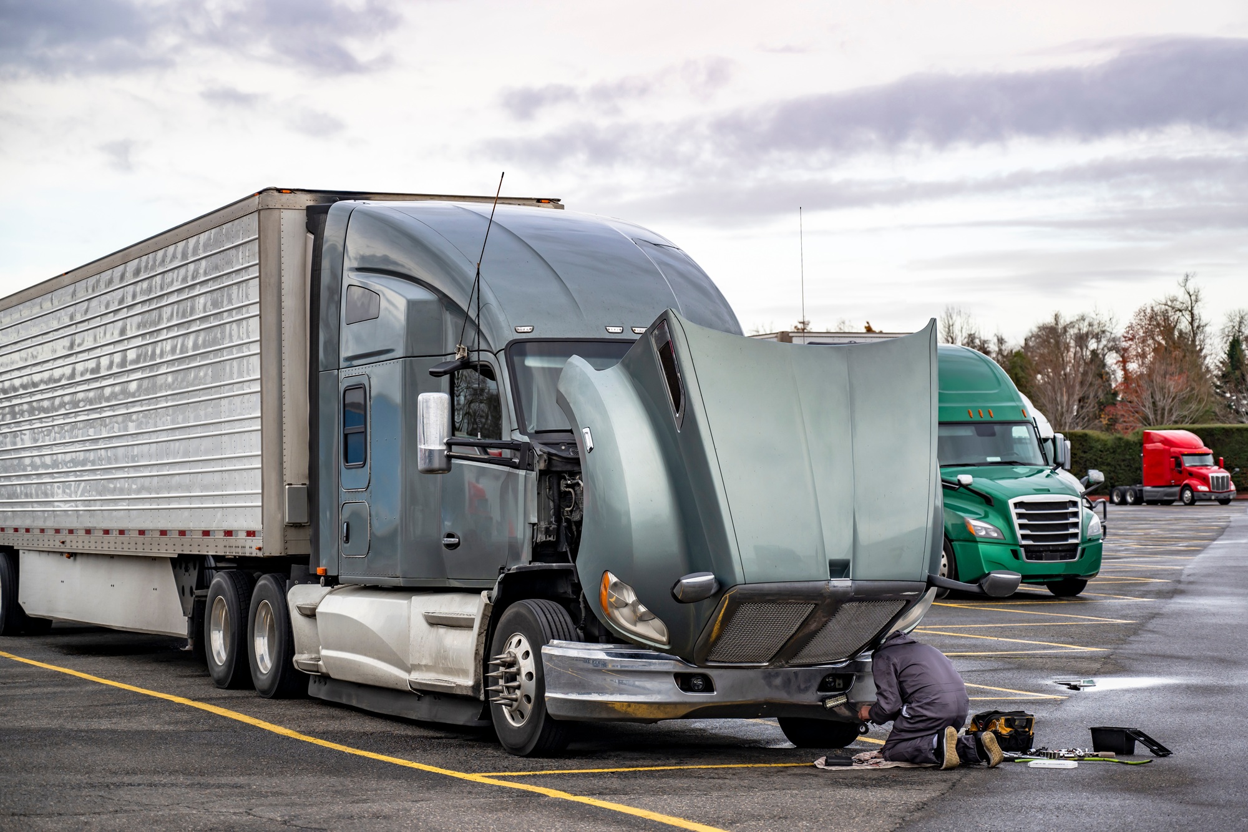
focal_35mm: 70
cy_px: 416
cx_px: 624
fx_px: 2426
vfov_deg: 19.5
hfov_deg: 28.8
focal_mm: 70
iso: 125
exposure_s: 1/320
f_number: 4
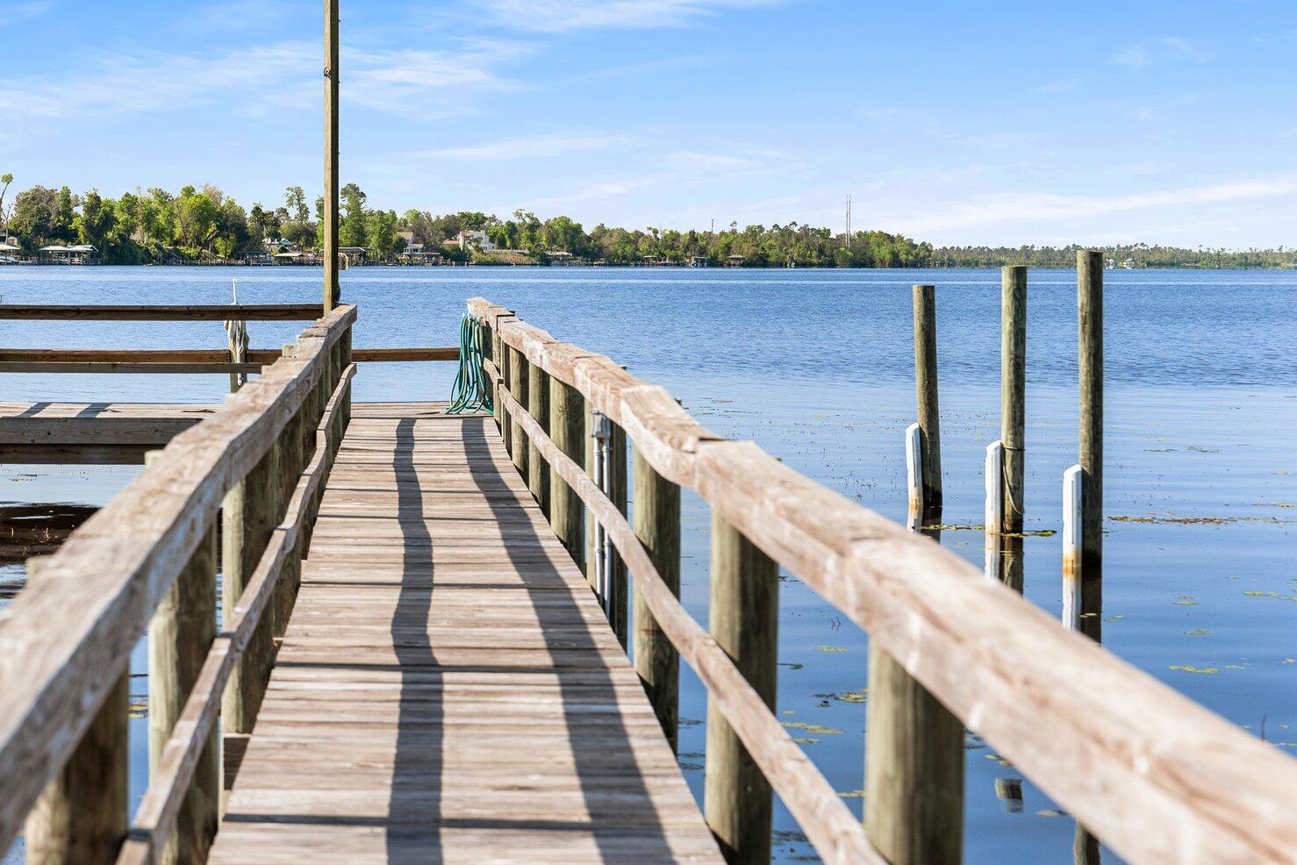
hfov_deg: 20.9
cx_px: 400
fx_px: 3495
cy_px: 286
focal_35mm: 97
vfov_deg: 14.1
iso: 640
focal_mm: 70
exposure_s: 1/320
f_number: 5
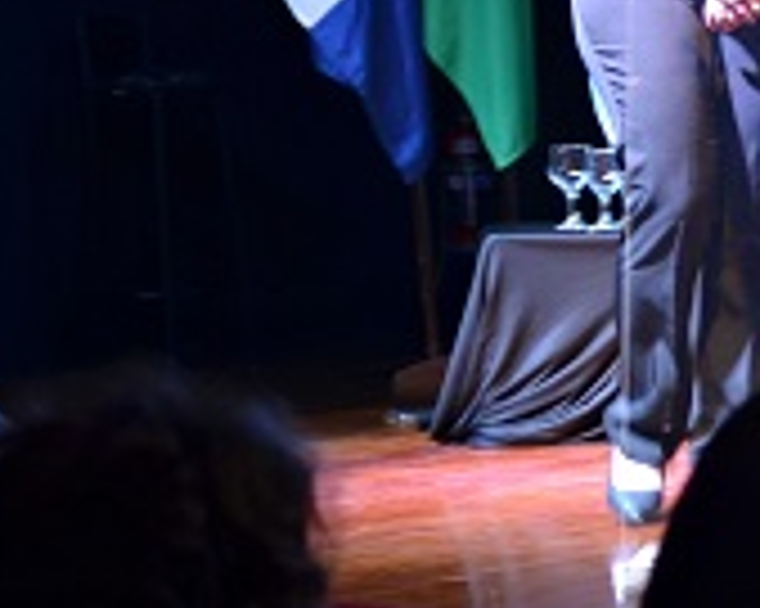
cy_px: 14
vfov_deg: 7.9
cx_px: 1884
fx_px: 4384
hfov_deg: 8.9
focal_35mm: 195
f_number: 2.8
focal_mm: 26
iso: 160
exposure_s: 1/15
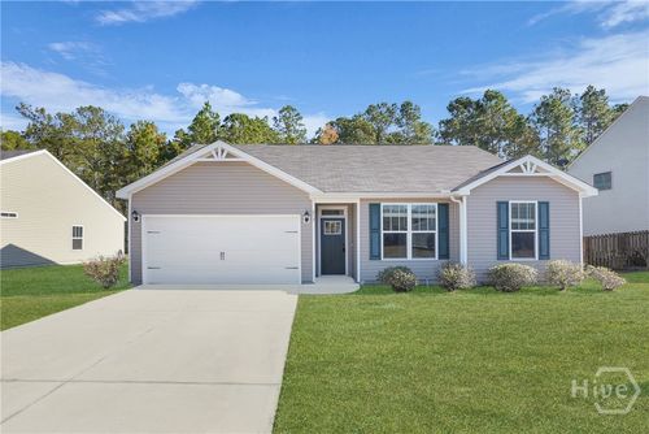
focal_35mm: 17
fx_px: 307
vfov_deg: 70.5
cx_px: 324
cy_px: 217
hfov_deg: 93.2
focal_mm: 17
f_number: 10
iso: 320
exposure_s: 1/200
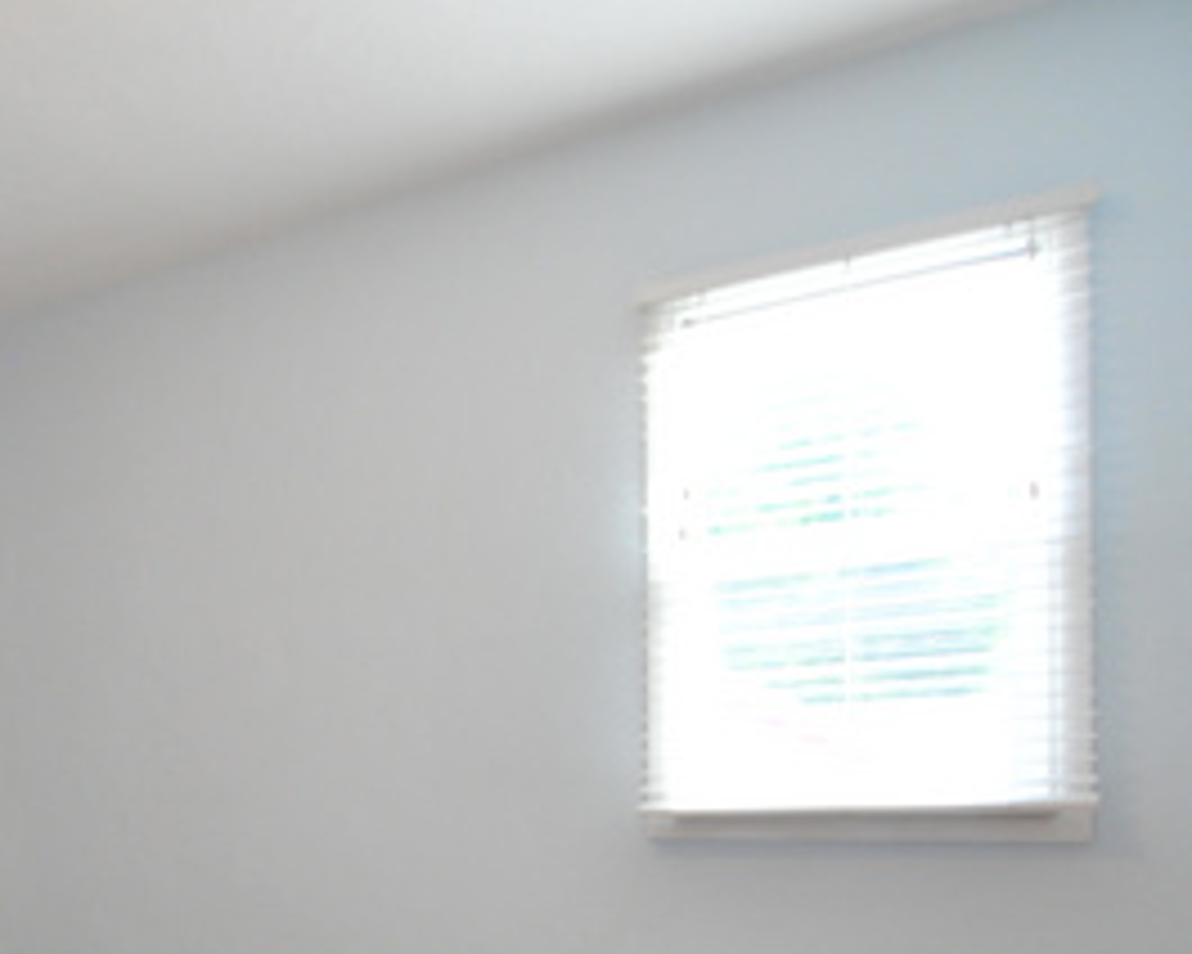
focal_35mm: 34
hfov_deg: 48.0
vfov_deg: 40.5
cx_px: 144
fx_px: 1199
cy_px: 832
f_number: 4
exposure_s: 1/125
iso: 400
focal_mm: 10
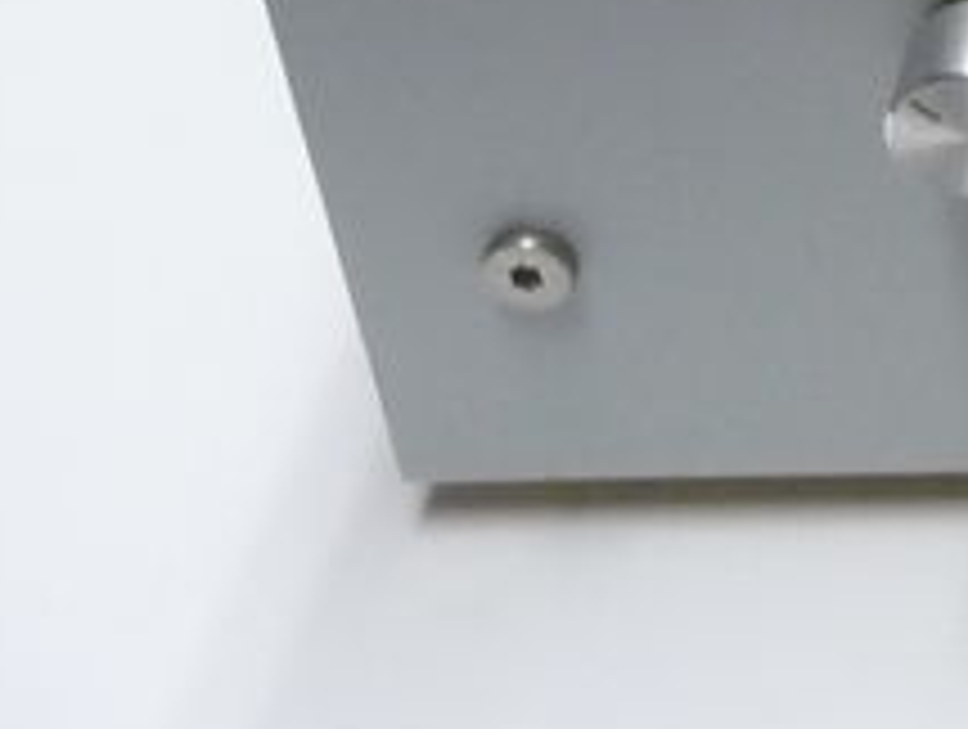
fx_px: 3641
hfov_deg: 12.9
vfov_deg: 10.6
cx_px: 2004
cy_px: -684
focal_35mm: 130
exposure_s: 1/30
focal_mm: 4.7
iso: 320
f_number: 3.3
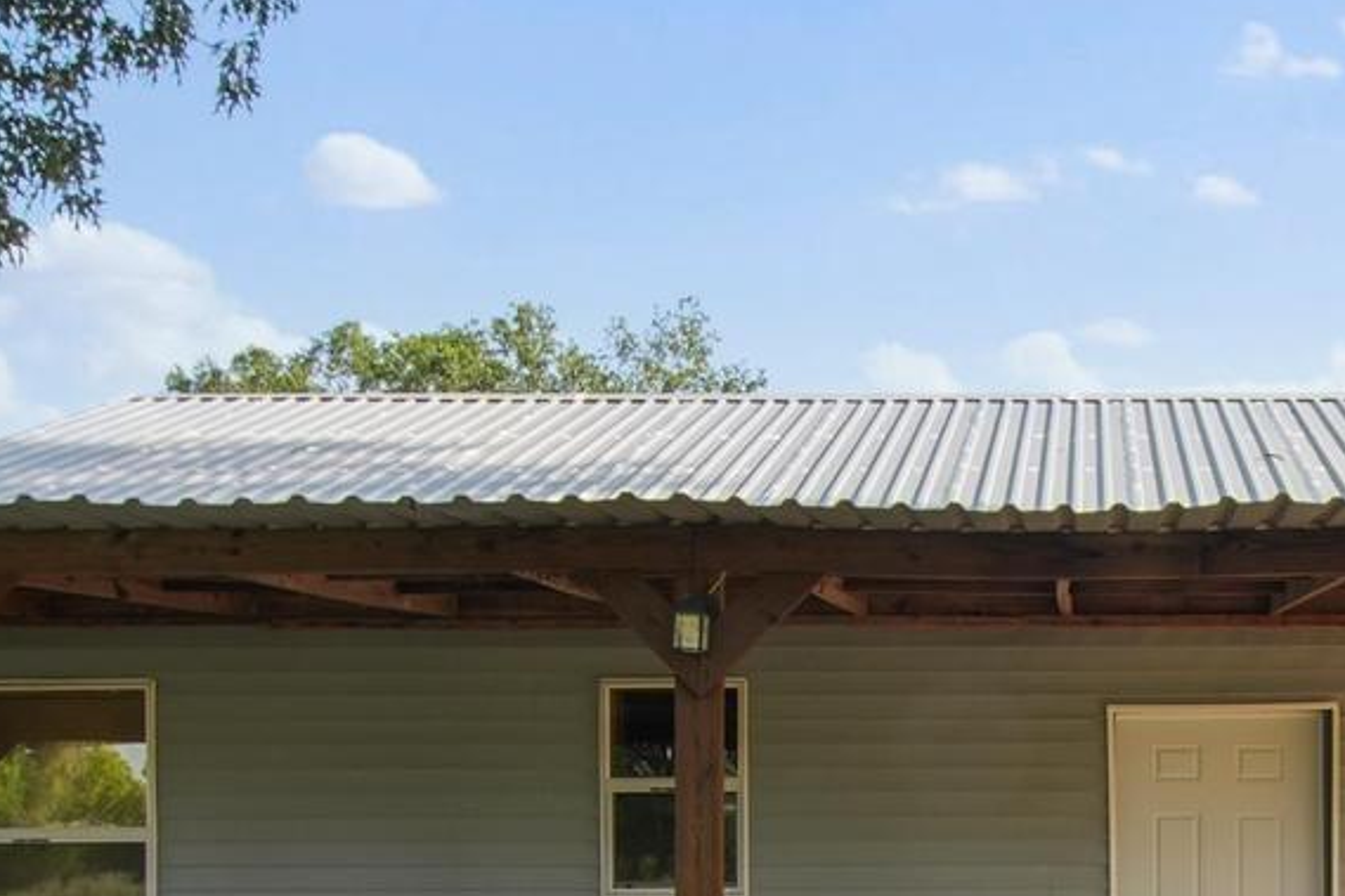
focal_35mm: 54
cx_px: 1085
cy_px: 1034
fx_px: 2017
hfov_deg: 35.6
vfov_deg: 23.2
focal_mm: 10
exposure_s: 1/30
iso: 250
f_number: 9
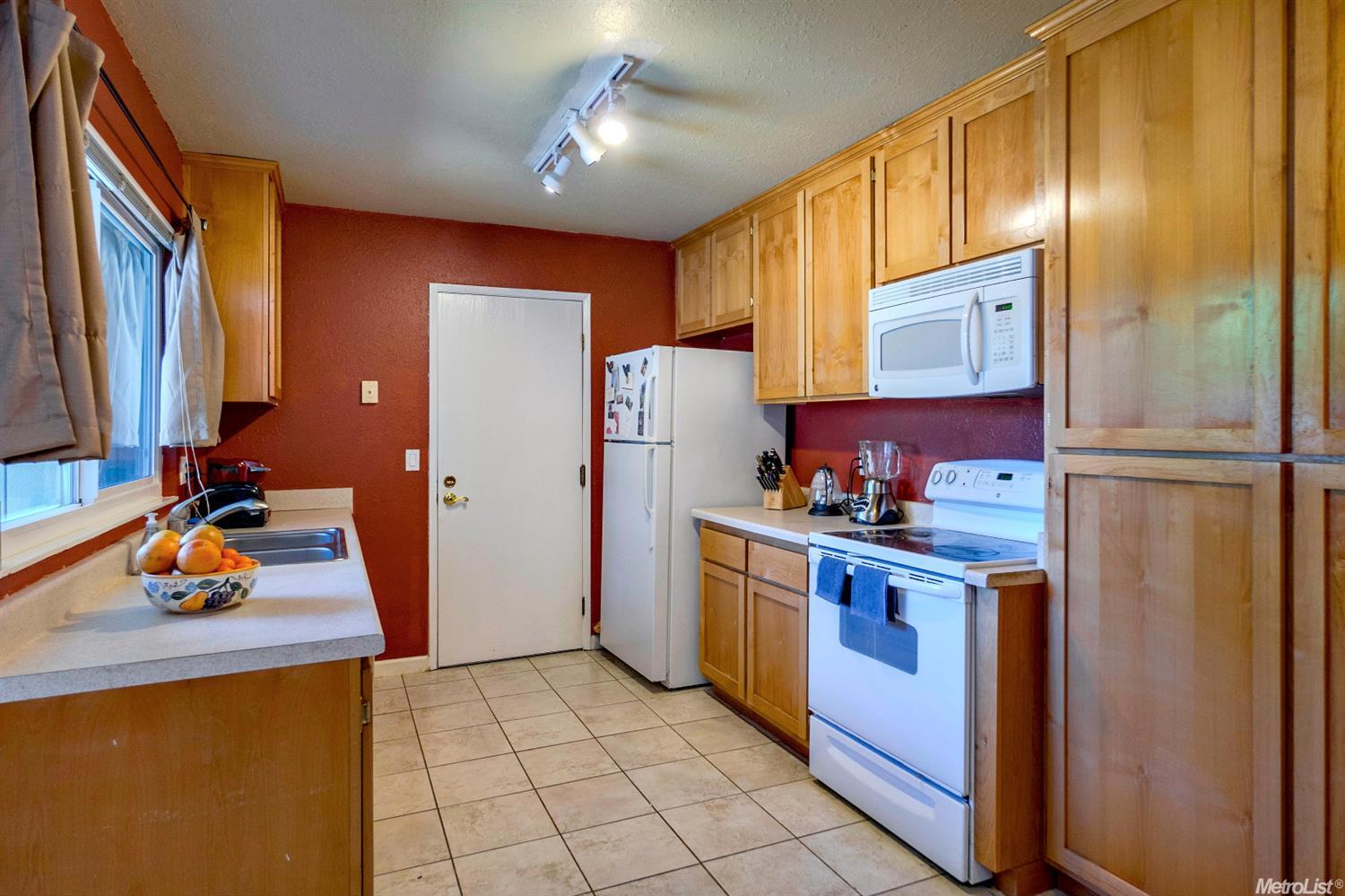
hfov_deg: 90.0
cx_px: 672
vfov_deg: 67.3
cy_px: 448
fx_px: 672
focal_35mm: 18
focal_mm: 12
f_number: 5
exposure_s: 1/15
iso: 100
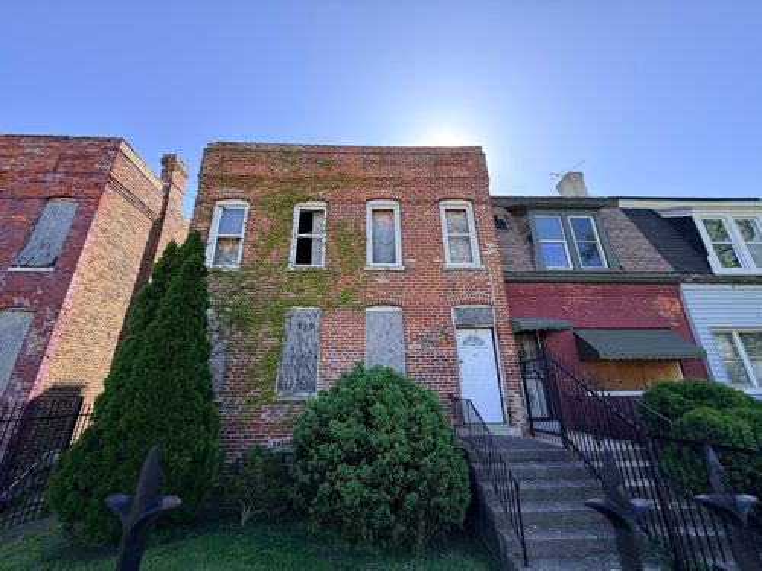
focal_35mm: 14
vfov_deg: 85.7
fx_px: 308
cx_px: 381
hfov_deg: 102.1
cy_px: 286
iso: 40
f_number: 2.2
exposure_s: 1/510
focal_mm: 2.22
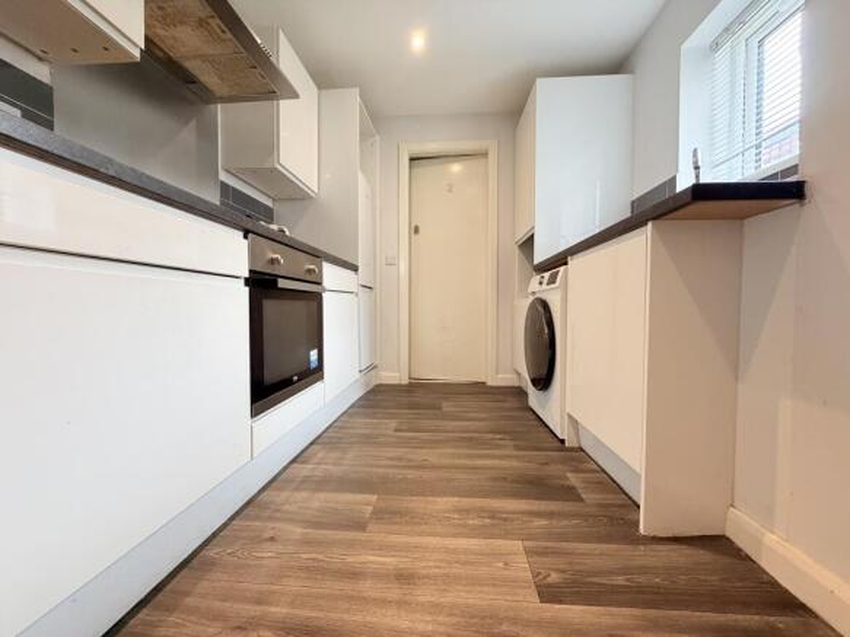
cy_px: 318
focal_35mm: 14
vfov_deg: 85.7
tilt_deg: -1.8
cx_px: 425
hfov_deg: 102.1
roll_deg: +0.3
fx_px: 344
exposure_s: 1/100
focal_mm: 2.22
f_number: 2.2
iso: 320
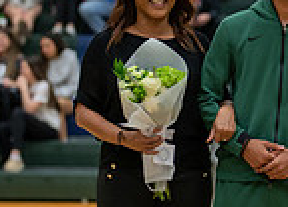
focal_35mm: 209
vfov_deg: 6.9
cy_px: 133
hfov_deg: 9.6
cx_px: 268
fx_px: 1712
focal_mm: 50
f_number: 1.2
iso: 320
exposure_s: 1/400
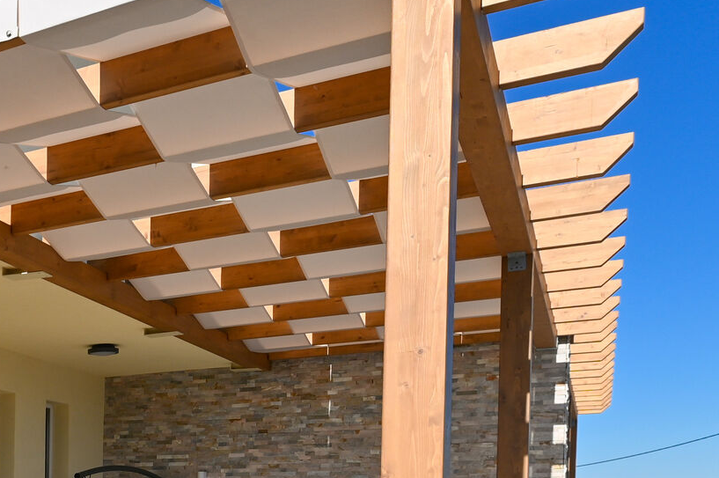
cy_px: 525
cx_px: -168
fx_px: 958
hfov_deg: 32.9
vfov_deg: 25.9
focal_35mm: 48
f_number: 5
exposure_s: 1/1600
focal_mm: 14
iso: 100
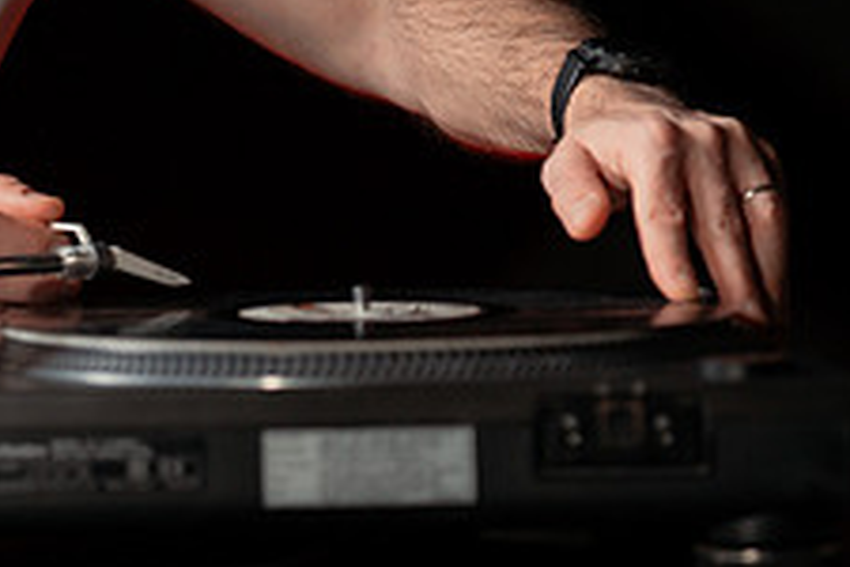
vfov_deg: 8.0
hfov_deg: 12.0
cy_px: -49
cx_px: 64
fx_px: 4014
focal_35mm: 170
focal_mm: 66
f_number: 2.8
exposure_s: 1/125
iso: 400
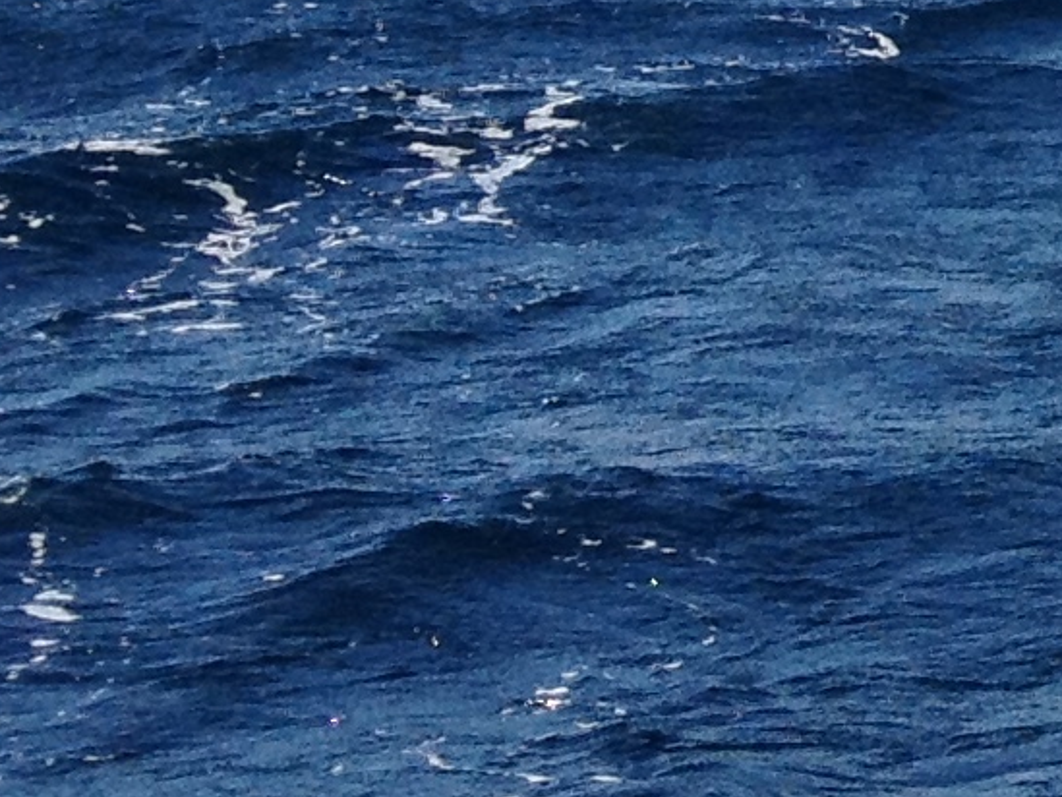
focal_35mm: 208
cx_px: 2911
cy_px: -660
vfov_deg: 7.0
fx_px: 6383
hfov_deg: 8.4
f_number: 2.4
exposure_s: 1/1623
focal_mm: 4.28
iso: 64
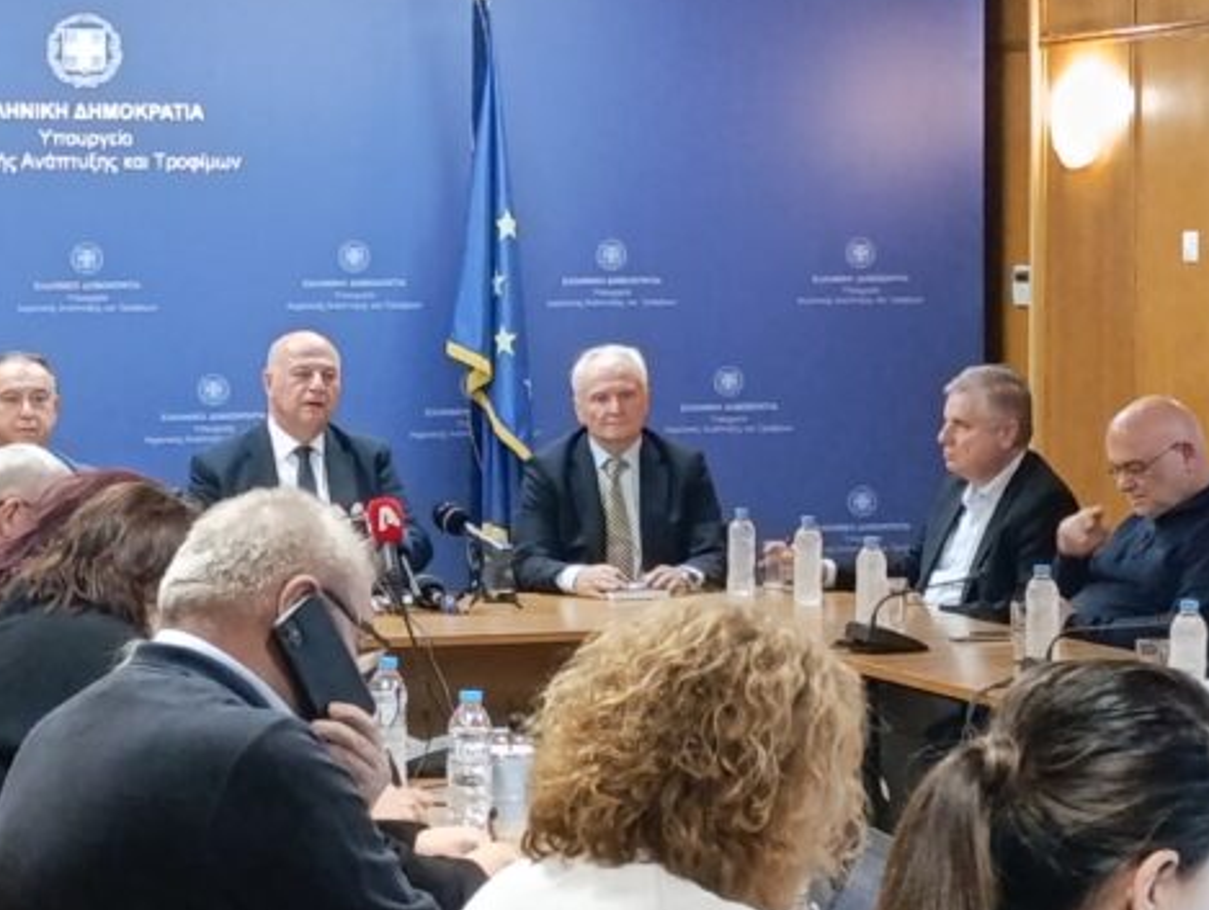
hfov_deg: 16.6
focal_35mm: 118
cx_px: 412
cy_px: 397
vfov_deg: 12.6
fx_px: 4127
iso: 1250
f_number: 1.6
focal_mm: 6.14
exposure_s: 1/50
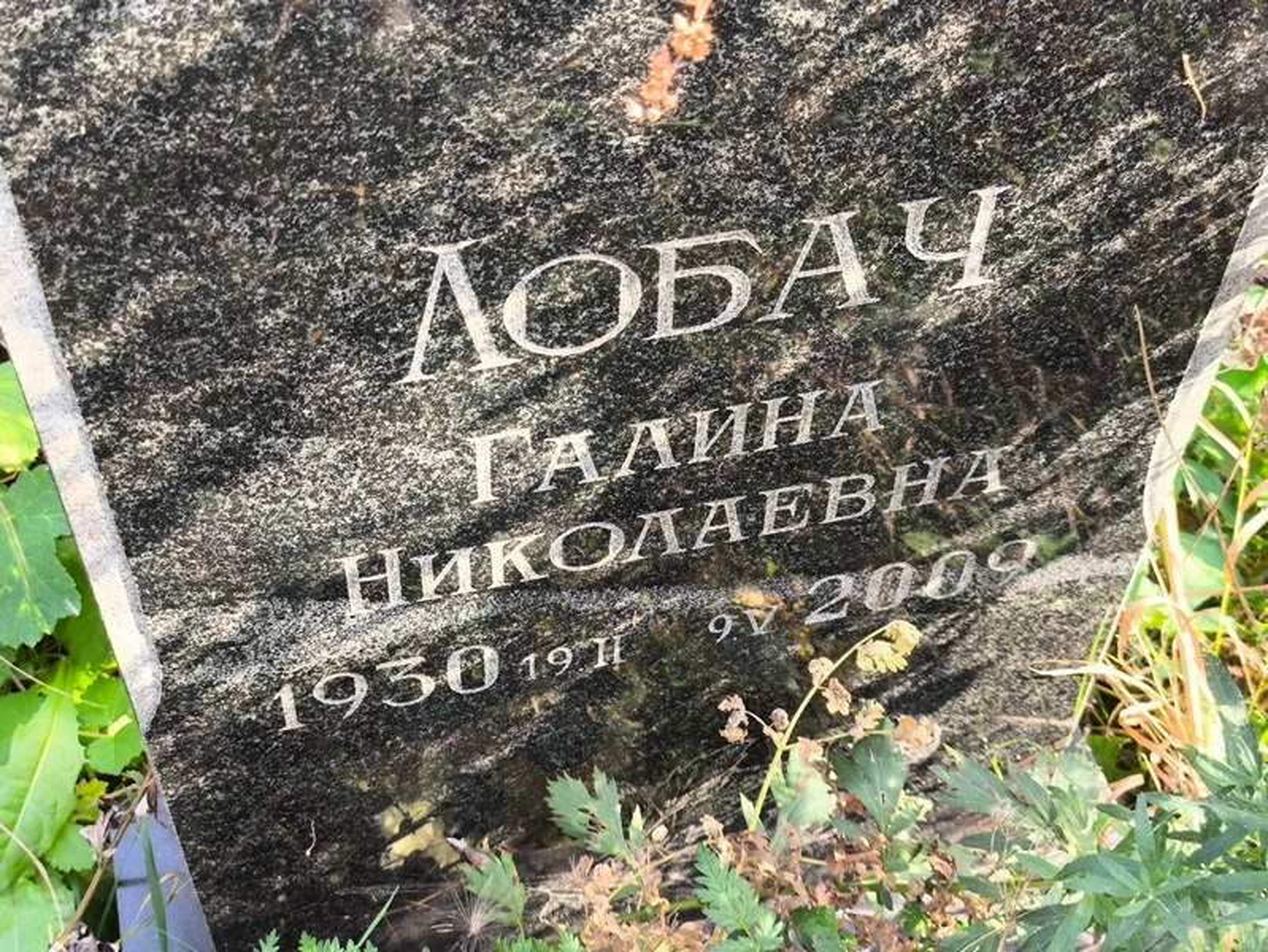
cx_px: 634
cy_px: 476
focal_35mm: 50
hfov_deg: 38.2
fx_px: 1832
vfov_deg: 29.1
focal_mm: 4.71
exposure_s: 1/100
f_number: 1.7
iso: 50
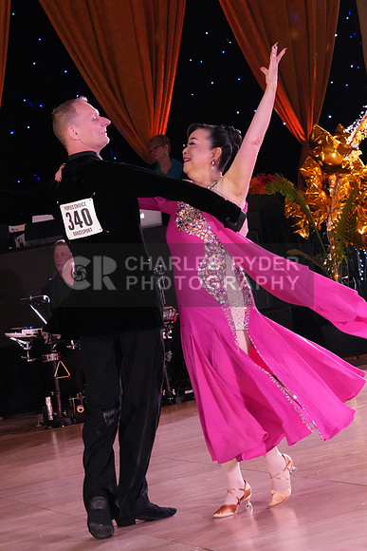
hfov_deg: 12.3
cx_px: 184
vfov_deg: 18.4
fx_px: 1696
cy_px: 276
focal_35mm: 111
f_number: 7.1
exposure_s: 1/320
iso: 8000
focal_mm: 74
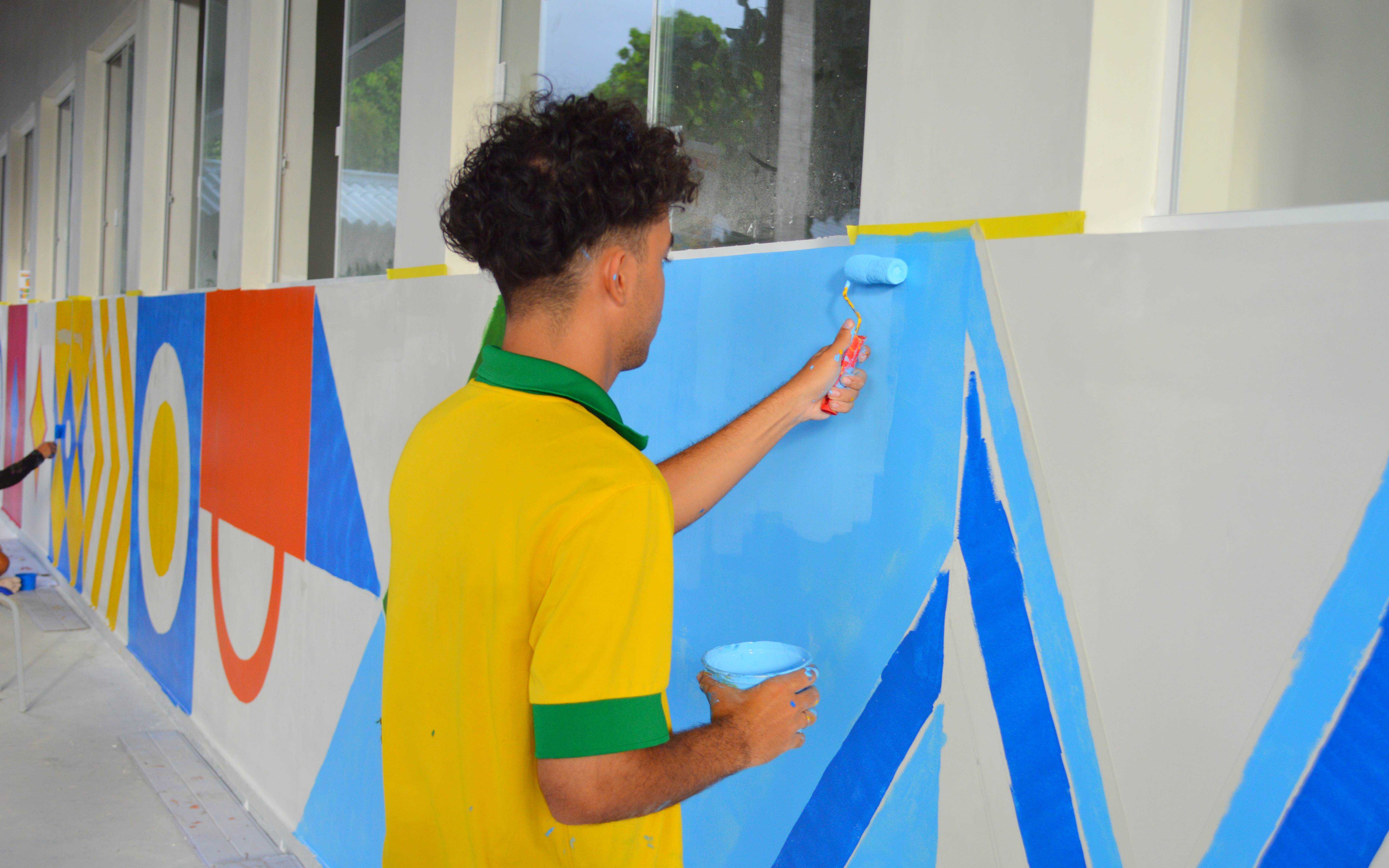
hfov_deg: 44.8
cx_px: 696
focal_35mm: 45
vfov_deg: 28.9
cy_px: 451
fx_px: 1685
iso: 400
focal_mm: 29
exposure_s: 1/125
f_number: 4.5
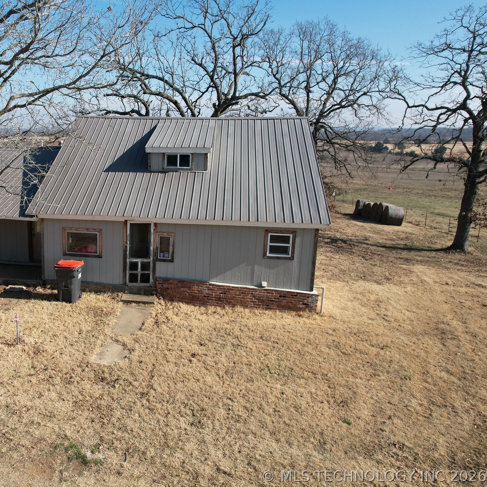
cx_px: 112
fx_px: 462
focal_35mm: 29
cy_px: 236
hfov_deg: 52.7
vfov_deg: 55.6
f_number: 2.8
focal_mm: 8.38
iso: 100
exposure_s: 1/1500
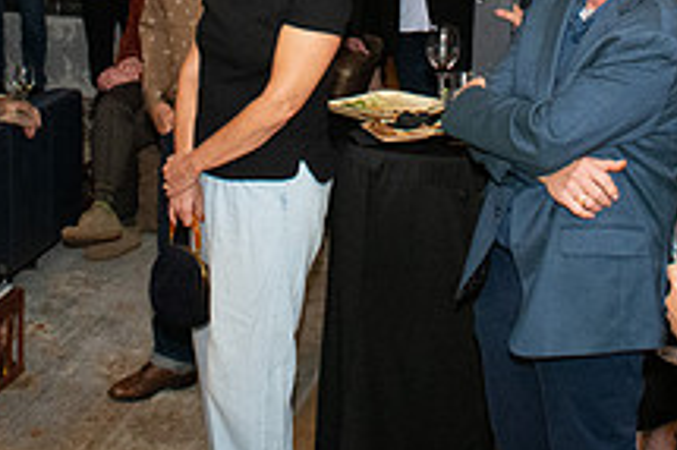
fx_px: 1372
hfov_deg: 27.7
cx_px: 290
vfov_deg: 17.6
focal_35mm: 73
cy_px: -109
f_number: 9
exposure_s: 1/100
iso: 5000
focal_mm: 18
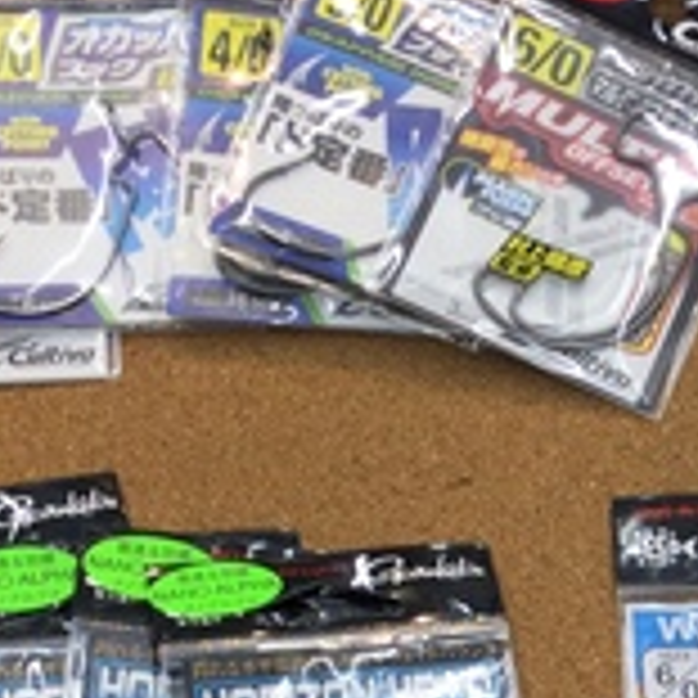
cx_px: 869
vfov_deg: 15.6
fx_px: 2418
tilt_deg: -72.3
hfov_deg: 15.7
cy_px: 896
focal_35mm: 106
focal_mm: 3.3
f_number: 2.4
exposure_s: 1/60
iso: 32
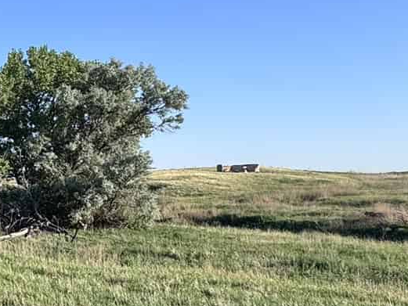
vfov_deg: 26.5
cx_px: -123
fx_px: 648
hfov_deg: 28.6
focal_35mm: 55
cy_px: 178
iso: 50
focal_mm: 2.2
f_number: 2.2
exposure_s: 1/1256
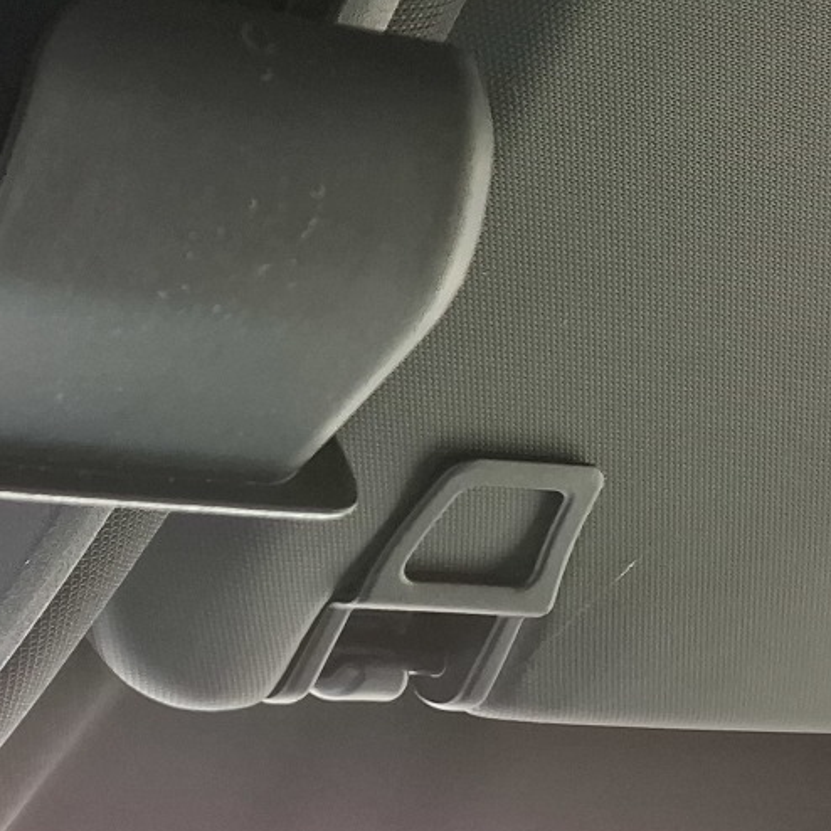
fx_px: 2010
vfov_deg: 22.1
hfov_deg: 18.5
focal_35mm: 74
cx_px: -639
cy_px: -81
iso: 400
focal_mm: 5.54
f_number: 1.8
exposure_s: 1/25
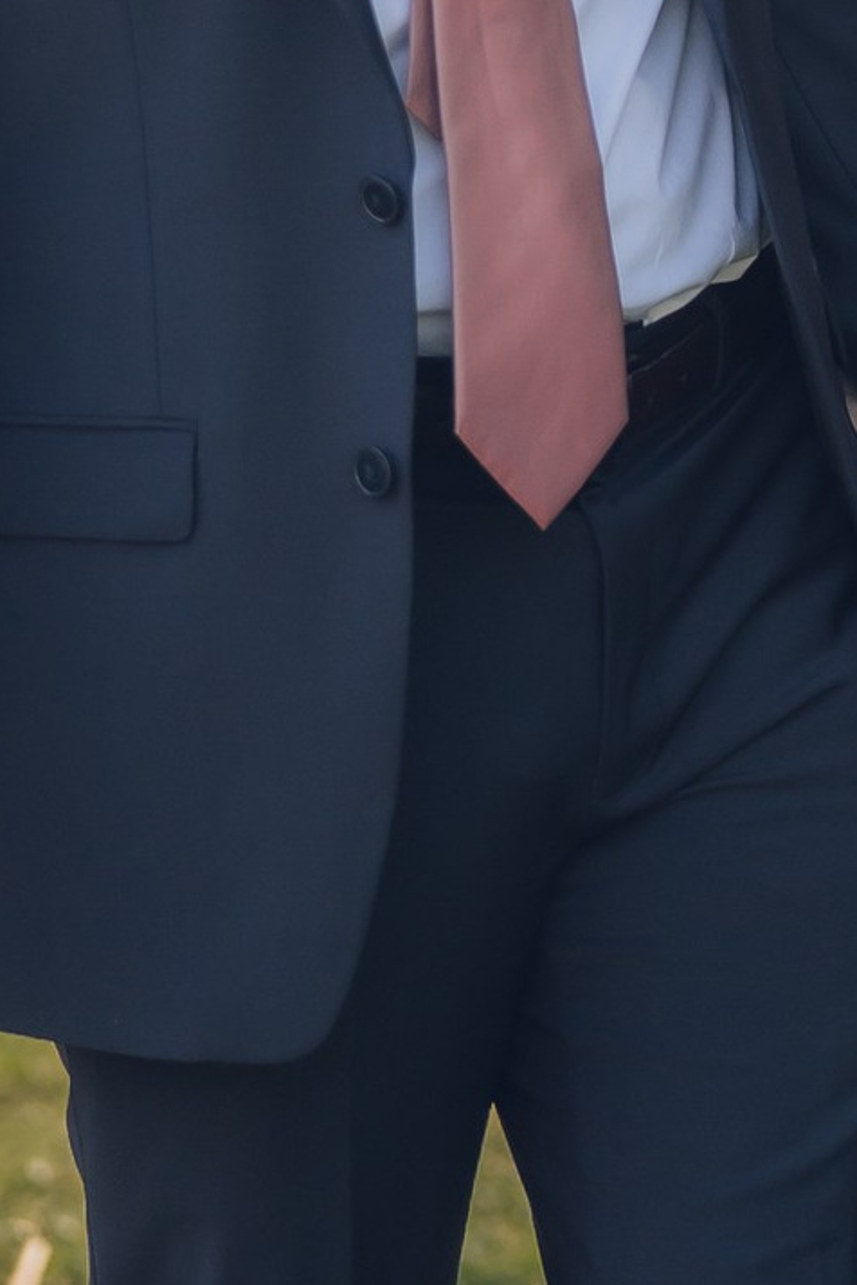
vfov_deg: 7.5
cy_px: -619
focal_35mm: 269
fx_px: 9605
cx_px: 1078
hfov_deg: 5.1
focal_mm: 50
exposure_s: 1/1600
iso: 125
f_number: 1.4
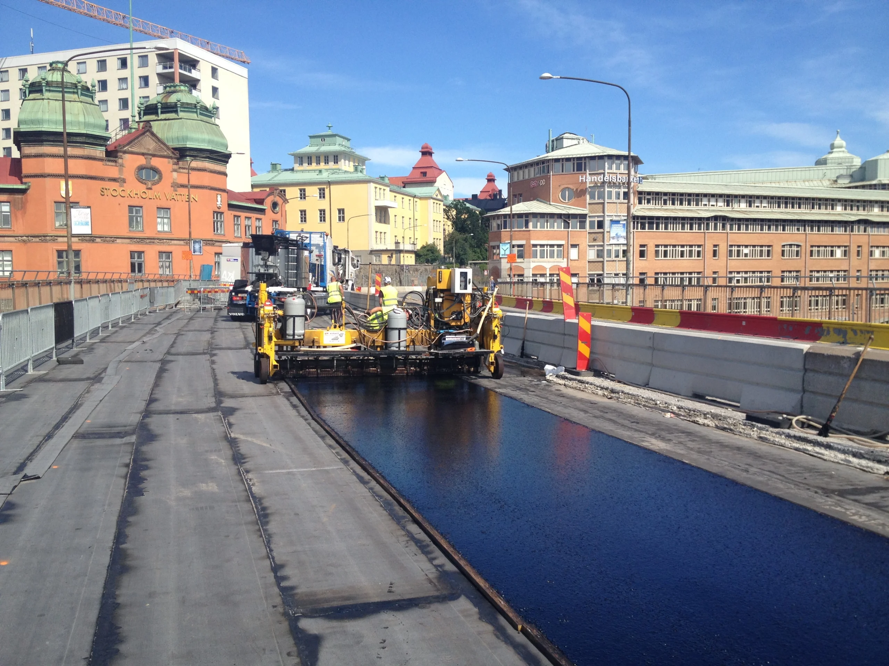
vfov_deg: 40.7
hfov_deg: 52.6
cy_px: 333
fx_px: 899
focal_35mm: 35
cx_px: 444
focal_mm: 4.28
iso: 64
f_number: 2.4
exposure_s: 1/1381
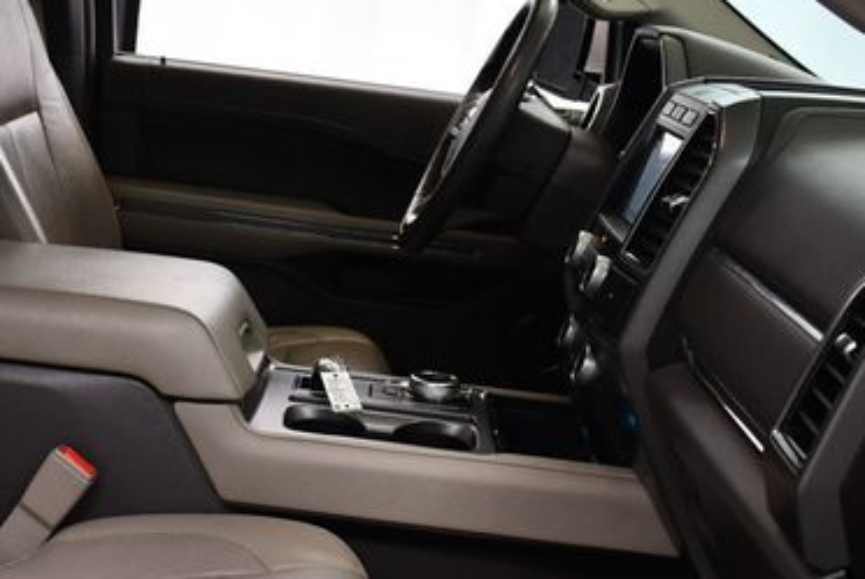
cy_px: 333
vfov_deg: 22.0
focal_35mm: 62
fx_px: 1491
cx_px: 149
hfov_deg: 31.3
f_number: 3.5
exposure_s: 1/125
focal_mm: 18
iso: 900
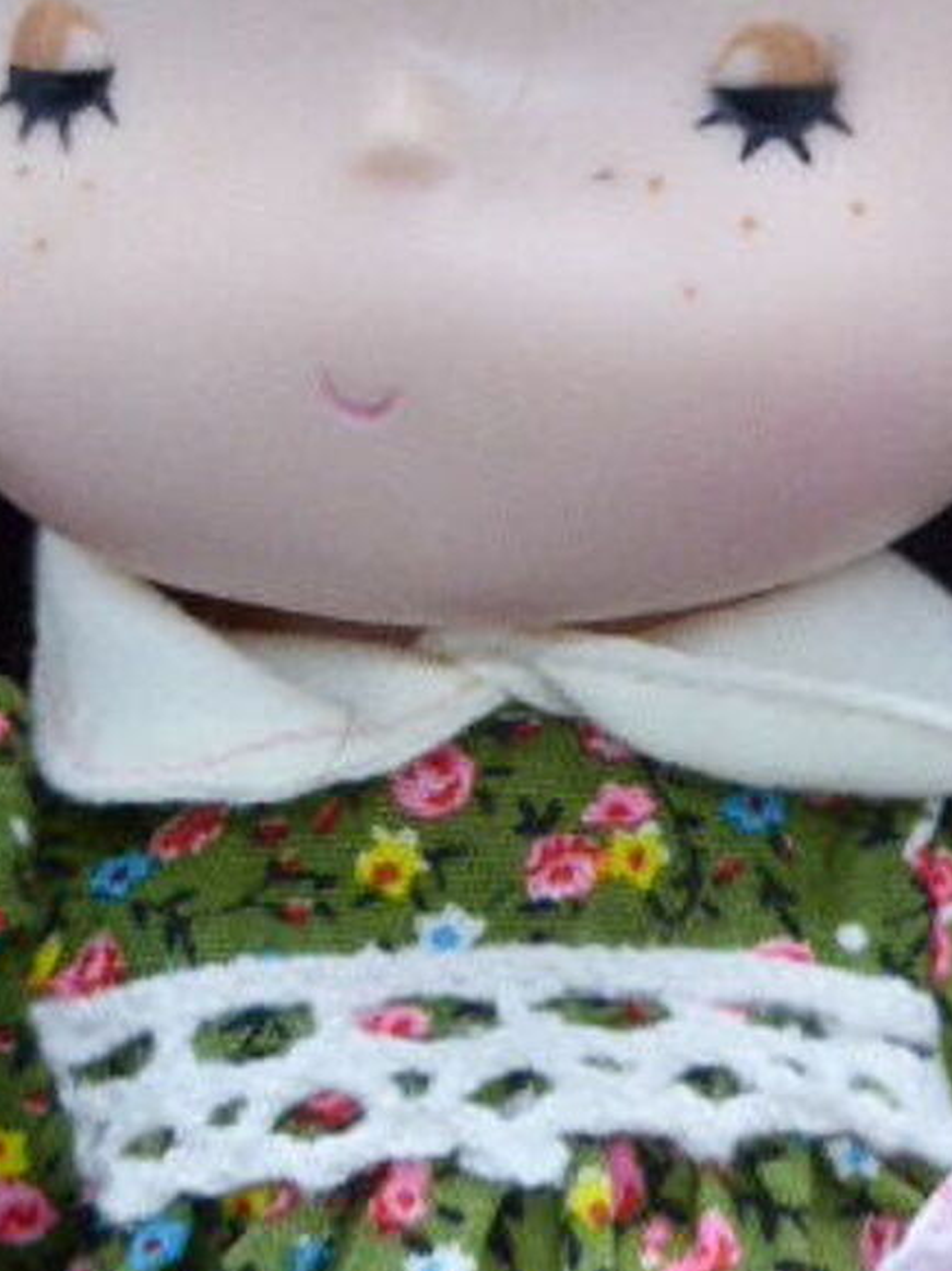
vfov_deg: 13.1
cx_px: 483
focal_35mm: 149
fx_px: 5468
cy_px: 34
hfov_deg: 10.0
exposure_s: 1/50
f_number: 4.8
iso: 400
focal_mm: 11
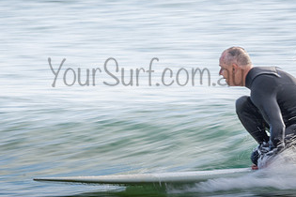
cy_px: 64
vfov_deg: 1.0
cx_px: 145
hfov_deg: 1.5
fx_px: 11338
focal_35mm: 1379
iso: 100
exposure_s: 1/30
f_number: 18
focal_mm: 500
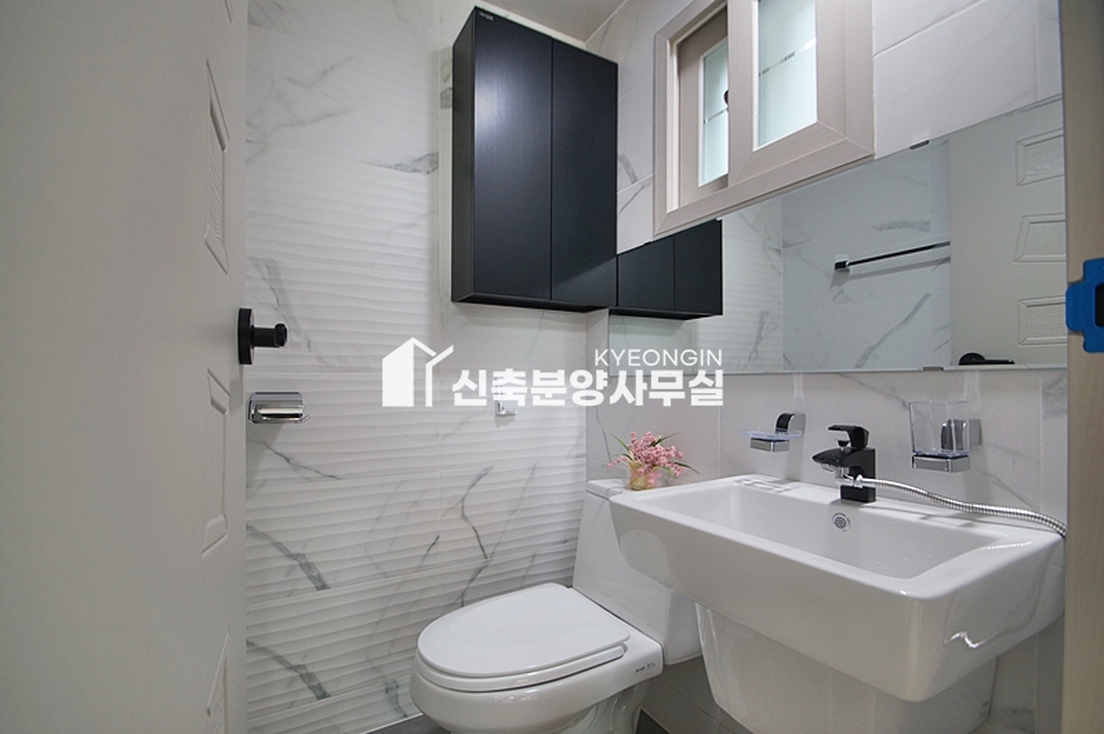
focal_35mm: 15
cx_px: 552
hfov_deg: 100.4
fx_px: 460
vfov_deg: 77.2
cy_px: 367
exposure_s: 1/50
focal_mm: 10
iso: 400
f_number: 4
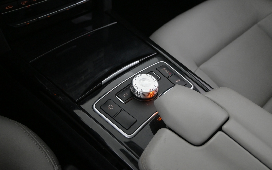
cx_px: 136
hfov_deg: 58.9
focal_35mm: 33
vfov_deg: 38.9
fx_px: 241
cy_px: 81
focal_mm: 21
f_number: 4
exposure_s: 1/60
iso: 2500
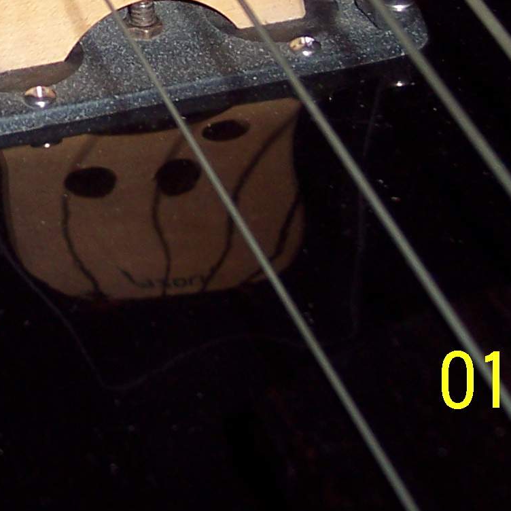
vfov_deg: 12.9
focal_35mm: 131
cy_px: -164
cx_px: -48
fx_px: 2188
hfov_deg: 13.1
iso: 100
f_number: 2.8
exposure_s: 1/60
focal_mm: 8
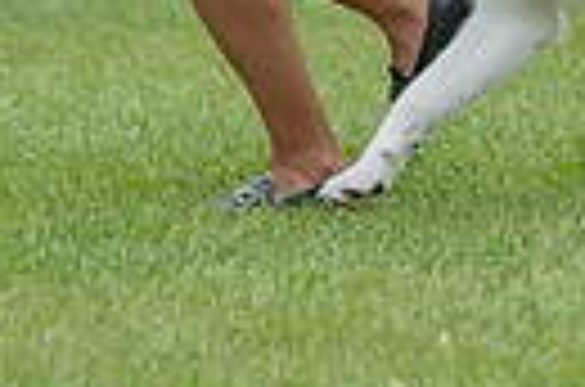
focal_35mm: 698
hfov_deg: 3.0
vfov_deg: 2.0
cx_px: 495
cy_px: -443
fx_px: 11315
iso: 400
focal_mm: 156
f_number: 4.5
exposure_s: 1/1000
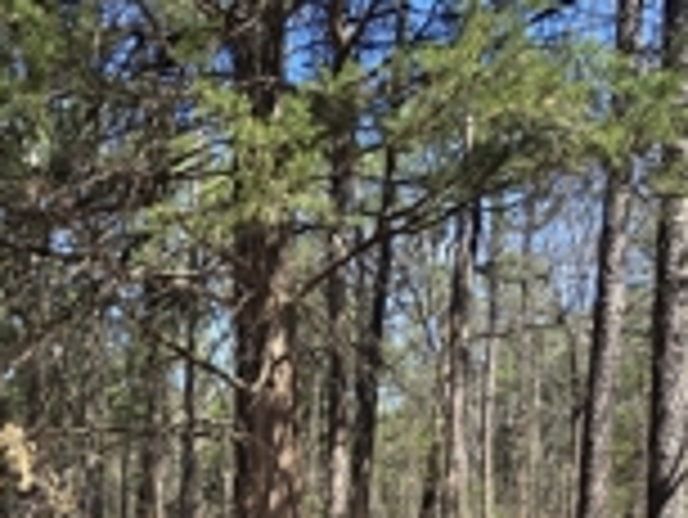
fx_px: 676
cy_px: 532
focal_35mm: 34
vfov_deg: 37.0
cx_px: 148
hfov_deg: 51.0
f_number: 2.2
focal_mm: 2.2
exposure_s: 1/734
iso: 50
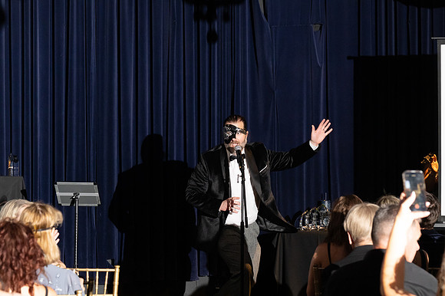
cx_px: 222
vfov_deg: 11.0
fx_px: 1532
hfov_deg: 16.5
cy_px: 148
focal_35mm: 124
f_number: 4.5
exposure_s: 1/200
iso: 2500
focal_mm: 83
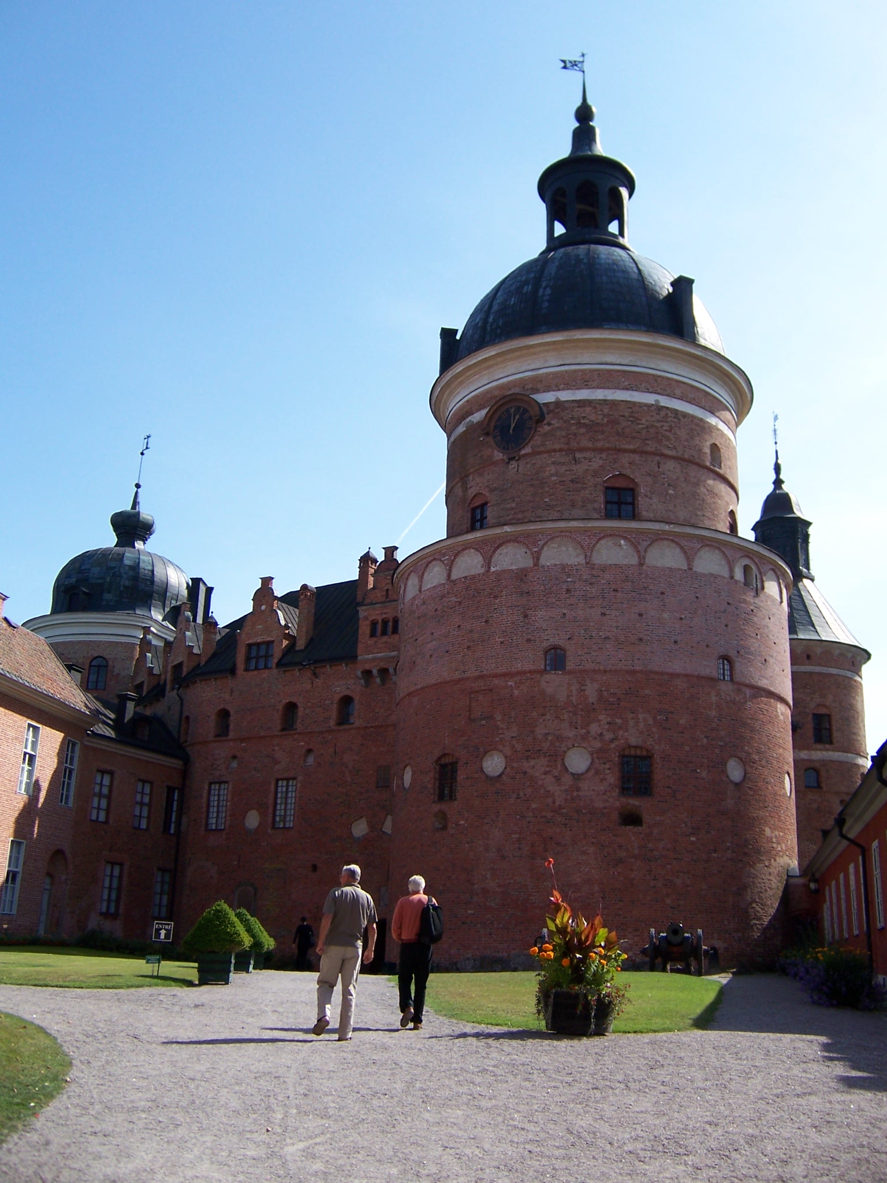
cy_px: 592
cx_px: 444
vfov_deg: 55.4
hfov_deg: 42.9
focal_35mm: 33
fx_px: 1127
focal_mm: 5.5
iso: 80
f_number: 3.4
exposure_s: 1/750
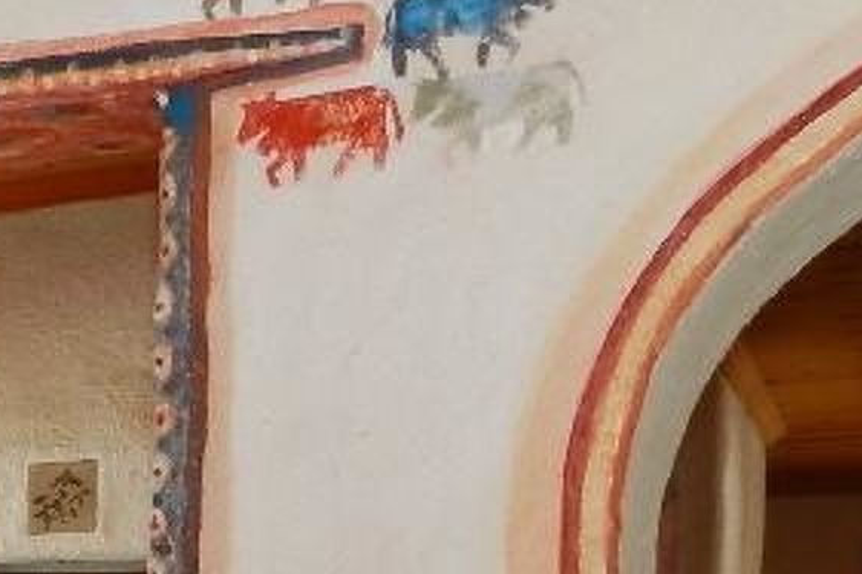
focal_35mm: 87
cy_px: 820
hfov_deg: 20.1
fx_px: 2082
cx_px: -435
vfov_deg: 14.8
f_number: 3.4
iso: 160
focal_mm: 4
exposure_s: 1/80
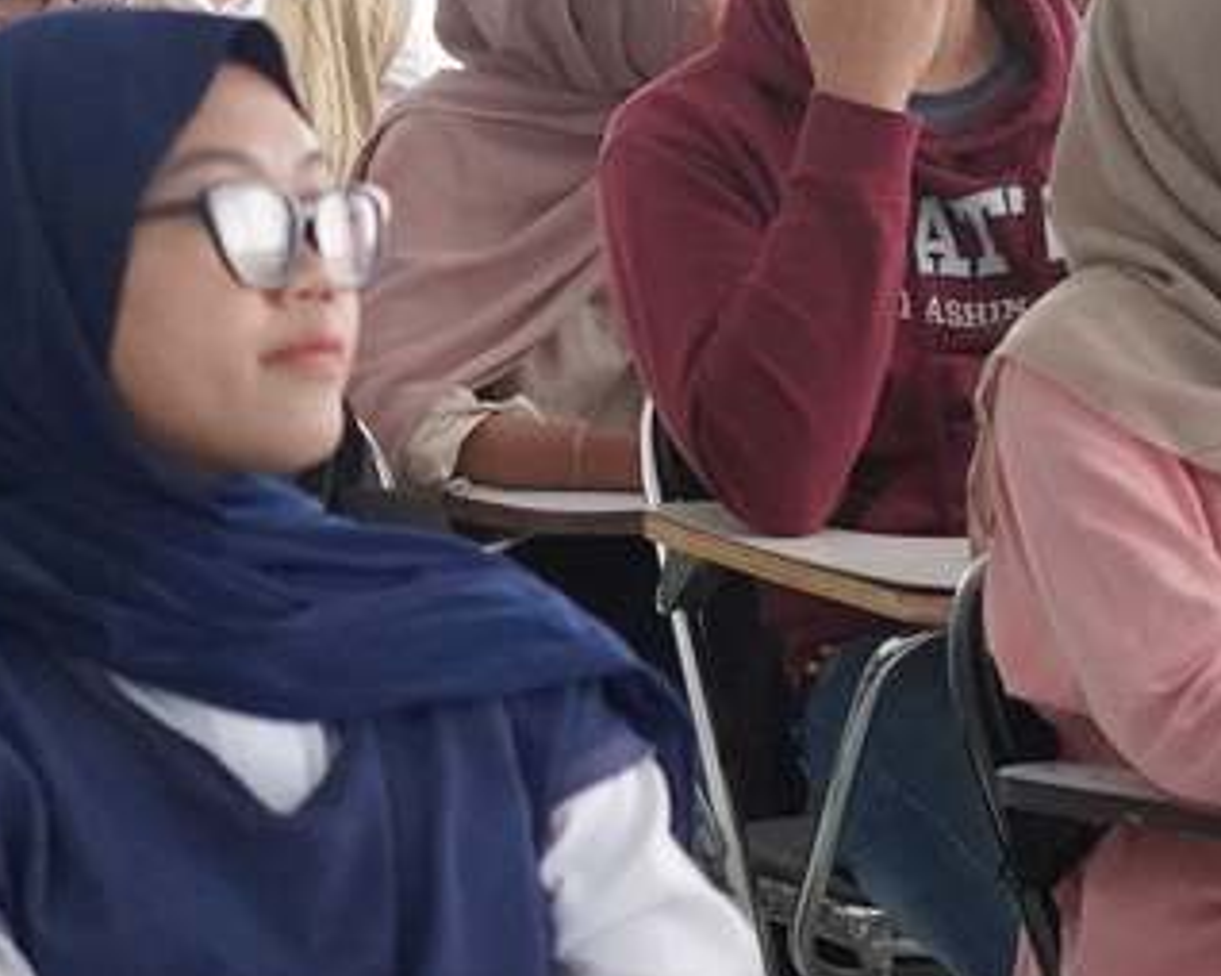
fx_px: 11196
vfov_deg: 5.0
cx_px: -1532
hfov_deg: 6.0
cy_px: 611
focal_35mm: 310
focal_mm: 70
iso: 8000
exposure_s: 1/160
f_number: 4.5
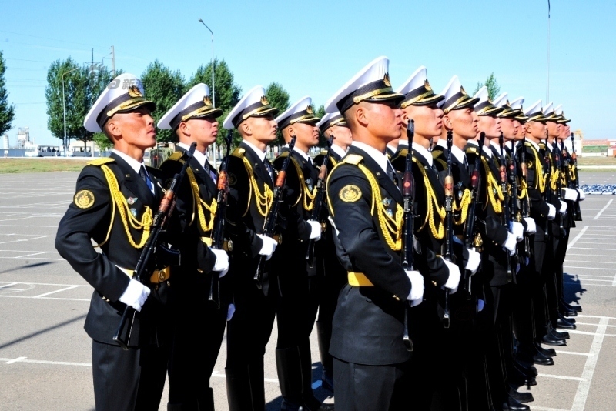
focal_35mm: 50
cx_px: 308
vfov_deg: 27.0
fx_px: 856
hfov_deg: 39.6
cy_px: 206
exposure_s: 1/640
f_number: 13
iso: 1000
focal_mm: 50
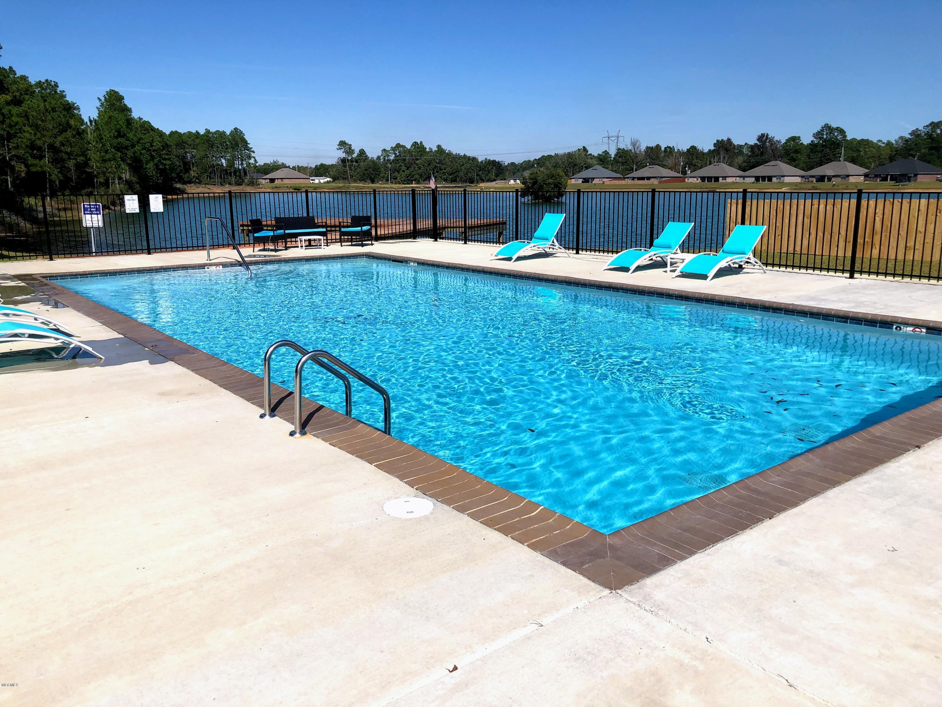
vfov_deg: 49.7
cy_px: 354
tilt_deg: -15.8
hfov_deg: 63.4
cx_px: 471
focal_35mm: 28
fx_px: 762
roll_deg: +0.8
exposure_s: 1/4000
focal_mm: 3.99
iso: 20
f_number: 1.8
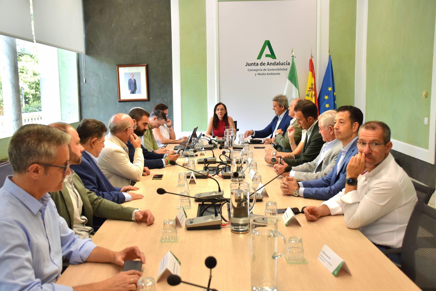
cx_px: 218
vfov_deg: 36.9
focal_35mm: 36
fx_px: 436
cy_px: 146
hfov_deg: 53.1
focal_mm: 24
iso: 400
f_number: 5
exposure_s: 1/100
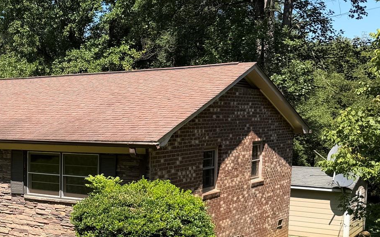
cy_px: 177
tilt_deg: -6.2
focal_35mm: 57
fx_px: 590
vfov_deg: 22.5
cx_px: -18
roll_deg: +0.9
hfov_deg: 32.2
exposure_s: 1/2169
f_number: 1.78
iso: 80
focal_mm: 6.76
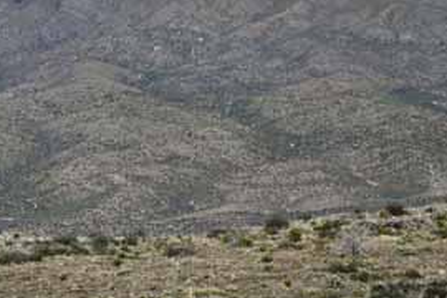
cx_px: -204
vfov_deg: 7.3
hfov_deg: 10.6
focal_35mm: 187
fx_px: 2322
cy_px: 43
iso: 100
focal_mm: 63
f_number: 5
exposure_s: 1/2500
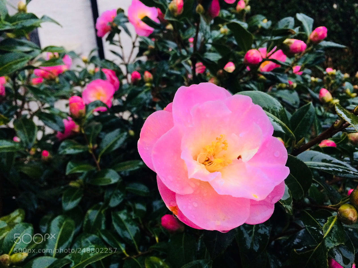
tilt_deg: -22.8
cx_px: 179
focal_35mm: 29
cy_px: 134
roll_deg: +3.6
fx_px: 300
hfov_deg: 61.7
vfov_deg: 48.2
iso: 250
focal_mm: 4.15
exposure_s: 1/33
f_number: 2.2
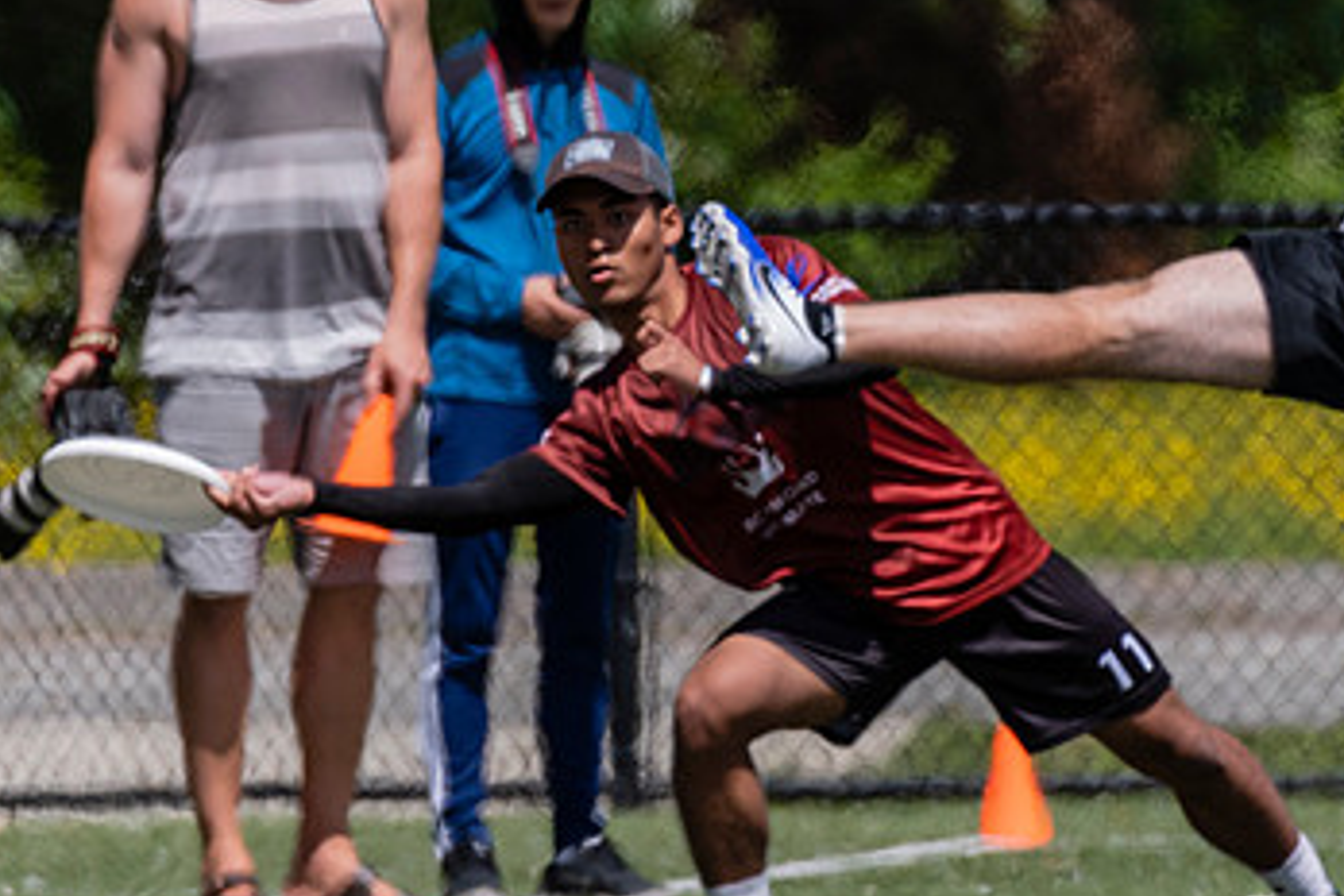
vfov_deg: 1.0
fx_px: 53159
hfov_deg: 1.4
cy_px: 397
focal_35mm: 1424
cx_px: 1027
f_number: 4
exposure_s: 1/2000
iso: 220
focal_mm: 400
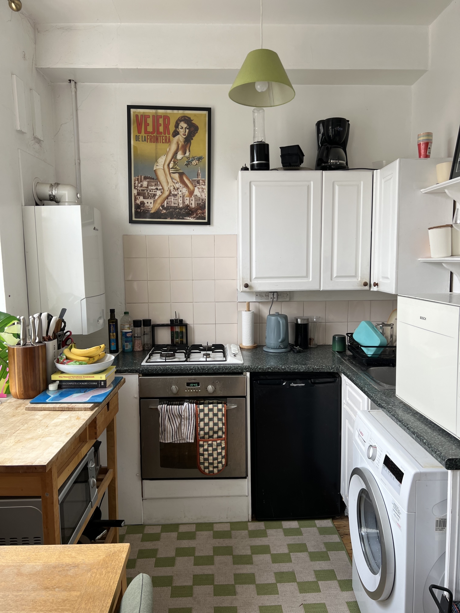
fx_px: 461
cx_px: 230
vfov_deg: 67.3
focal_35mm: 26
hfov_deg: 53.1
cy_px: 306
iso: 40
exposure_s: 1/121
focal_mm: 5.7
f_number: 1.5
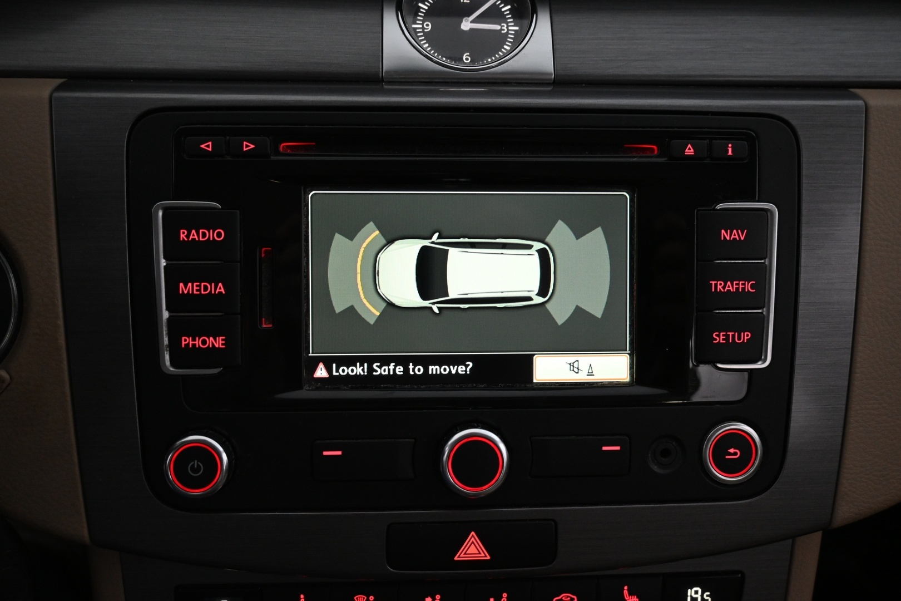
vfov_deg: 40.8
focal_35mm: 32
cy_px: 300
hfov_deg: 58.3
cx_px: 450
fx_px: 807
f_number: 4
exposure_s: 1/30
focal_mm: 21.5
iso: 1600
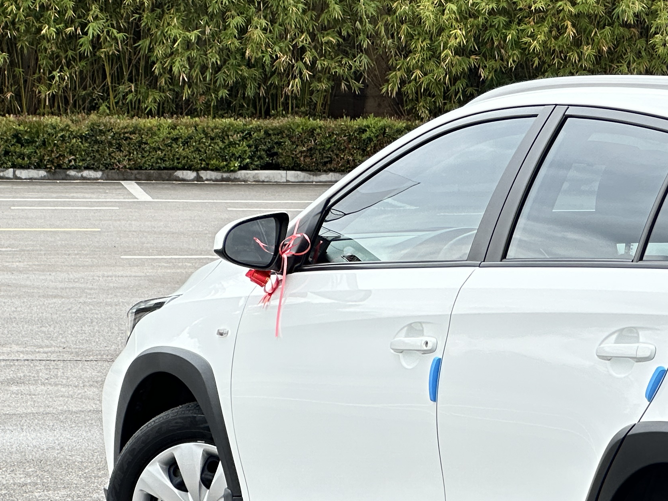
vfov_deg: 8.0
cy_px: 347
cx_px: 780
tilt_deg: -3.9
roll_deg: -1.1
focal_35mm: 186
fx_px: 3590
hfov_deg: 10.5
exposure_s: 1/219
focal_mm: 9
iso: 32
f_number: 2.8
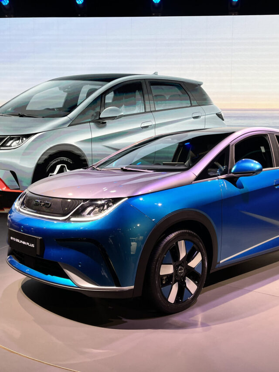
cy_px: 186
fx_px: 279
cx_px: 140
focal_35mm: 26
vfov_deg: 67.3
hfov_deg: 53.1
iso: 64
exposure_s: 1/120
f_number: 1.6
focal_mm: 5.1
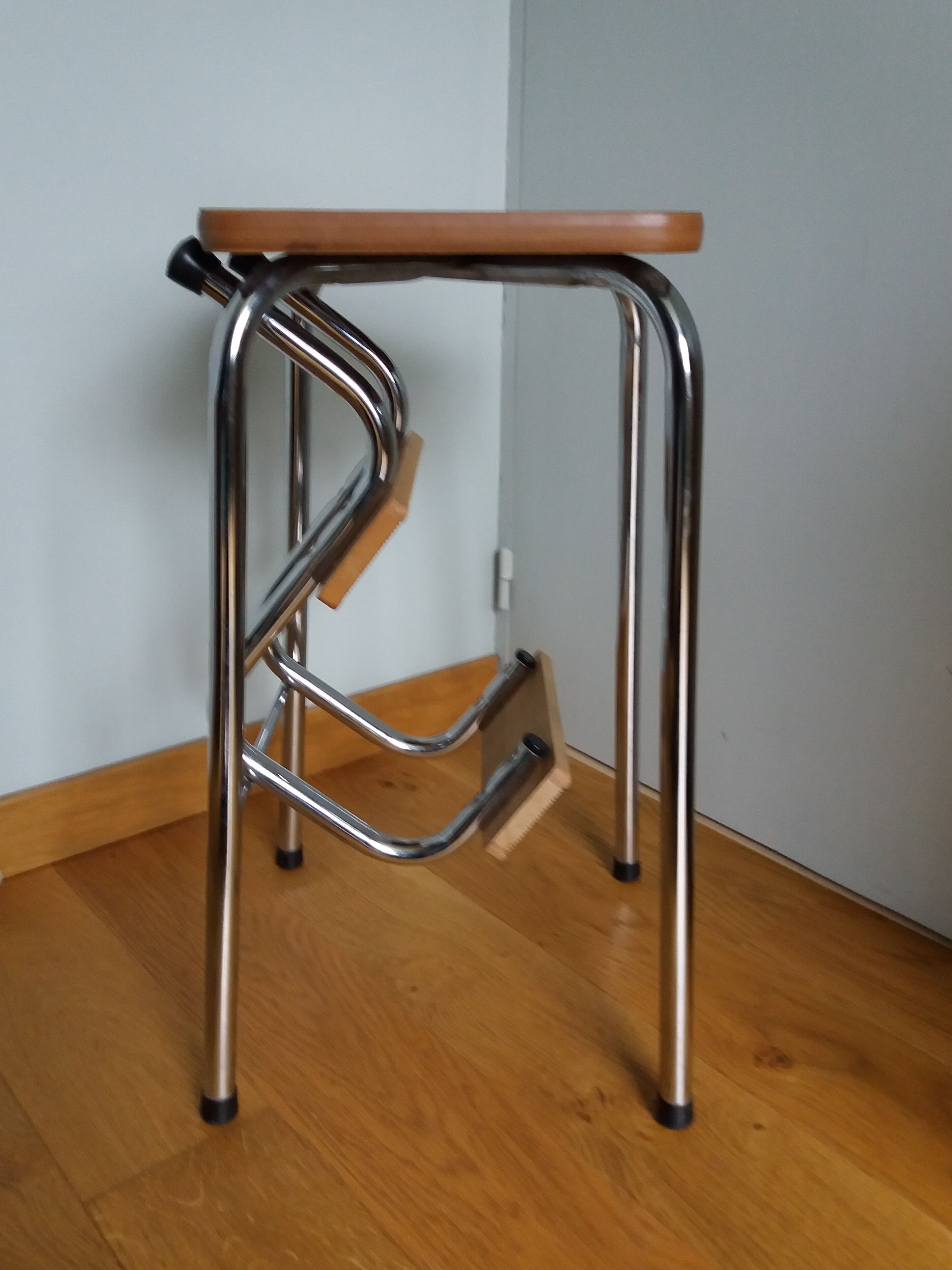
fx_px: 1100
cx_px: 455
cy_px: 654
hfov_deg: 46.8
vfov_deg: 60.0
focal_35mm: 30
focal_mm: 3.7
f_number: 1.9
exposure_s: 1/17
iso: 160
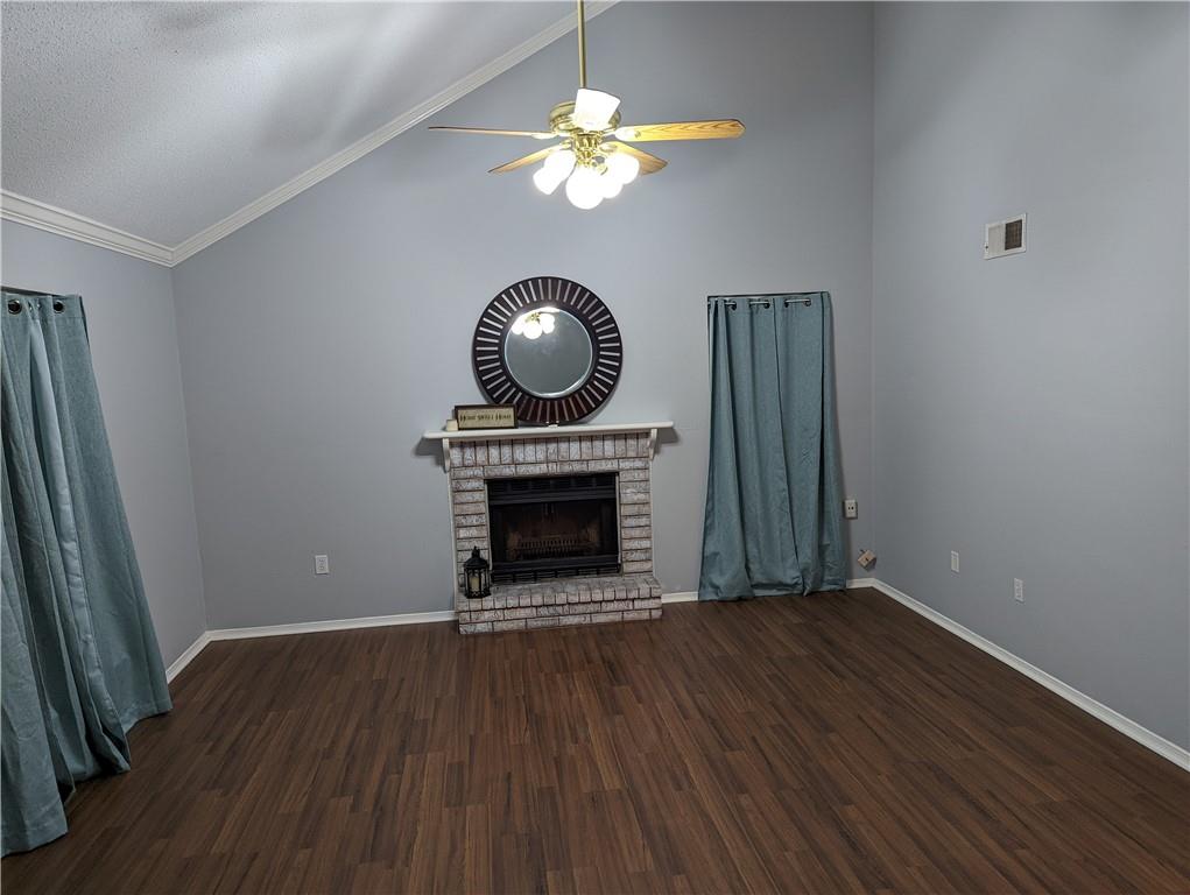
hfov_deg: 71.5
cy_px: 448
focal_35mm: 24
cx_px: 595
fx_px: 826
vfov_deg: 56.9
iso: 131
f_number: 1.85
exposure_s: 1/40
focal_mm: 6.81
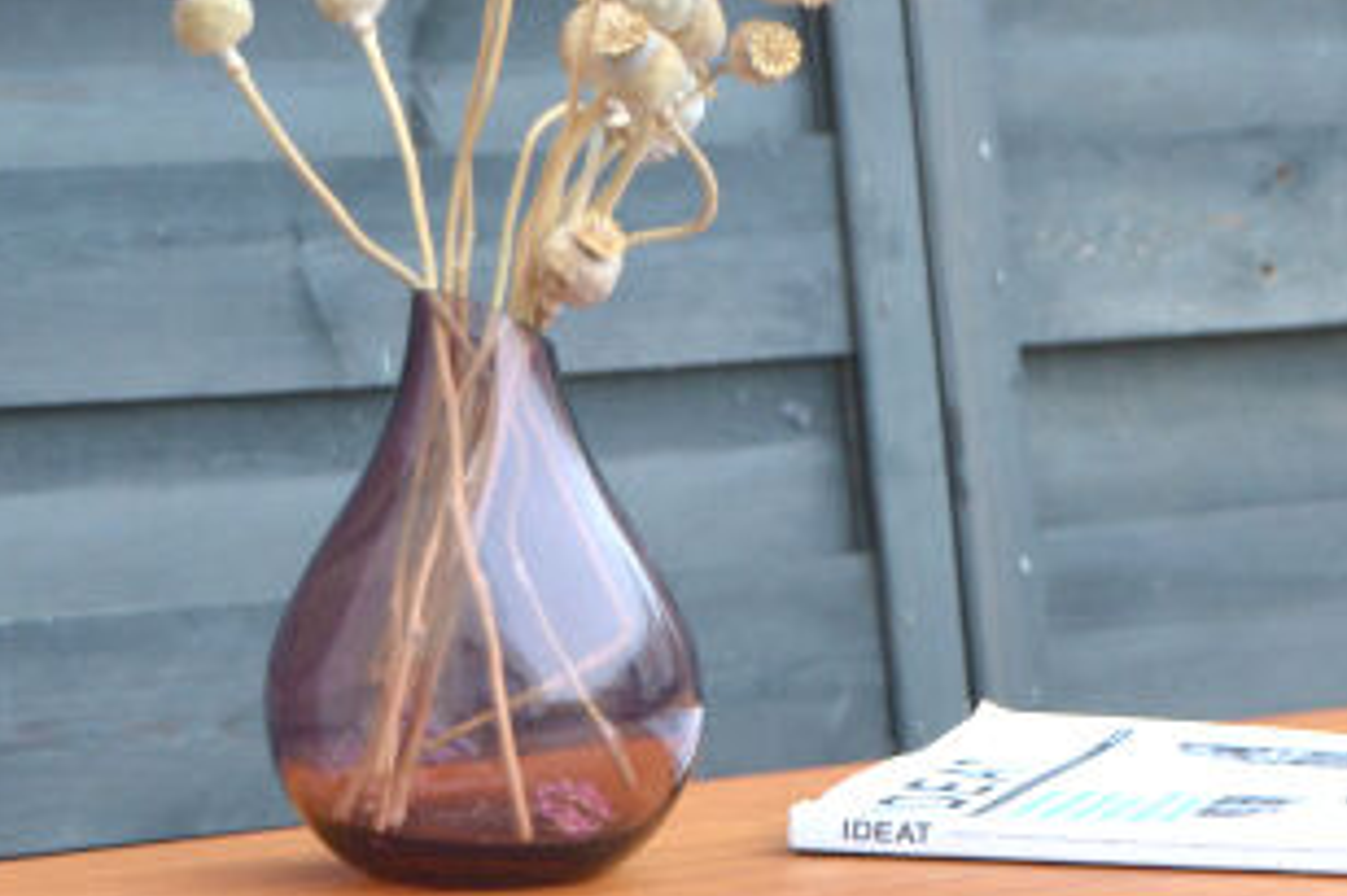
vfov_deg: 6.9
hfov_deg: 10.3
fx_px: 7384
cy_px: 1053
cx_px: 1636
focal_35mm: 197
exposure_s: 1/80
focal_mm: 45
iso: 400
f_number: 5.3
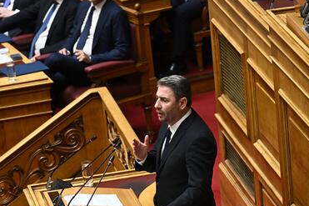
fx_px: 2188
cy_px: 90
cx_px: 99
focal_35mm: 255
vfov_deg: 5.4
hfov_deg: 8.1
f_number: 6.3
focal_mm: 180
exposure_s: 1/200
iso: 3200
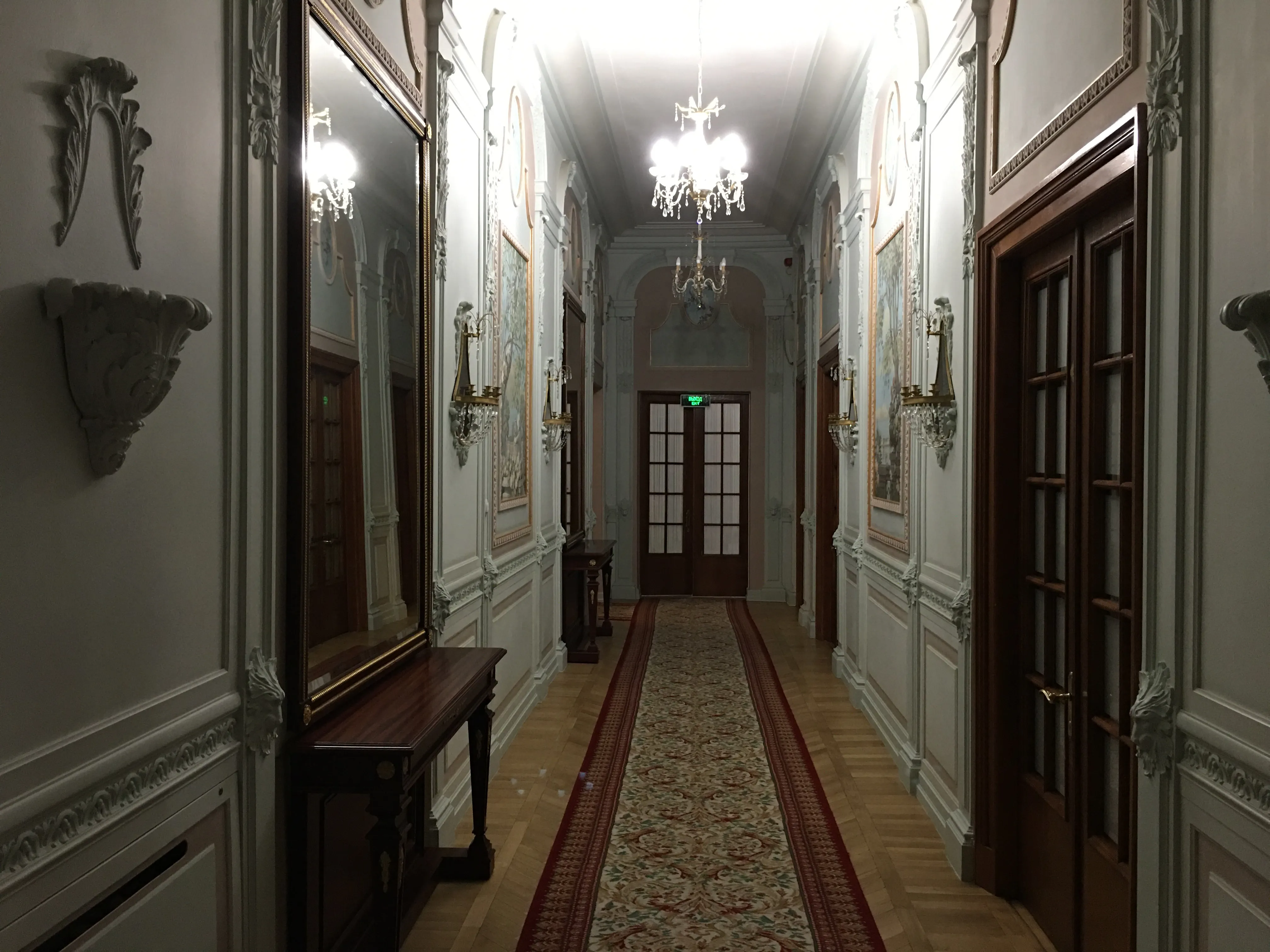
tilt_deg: -1.0
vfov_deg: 48.2
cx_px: 635
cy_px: 476
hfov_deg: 61.7
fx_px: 1064
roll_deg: -1.0
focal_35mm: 29
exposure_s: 1/8
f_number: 2.2
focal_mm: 4.15
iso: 100
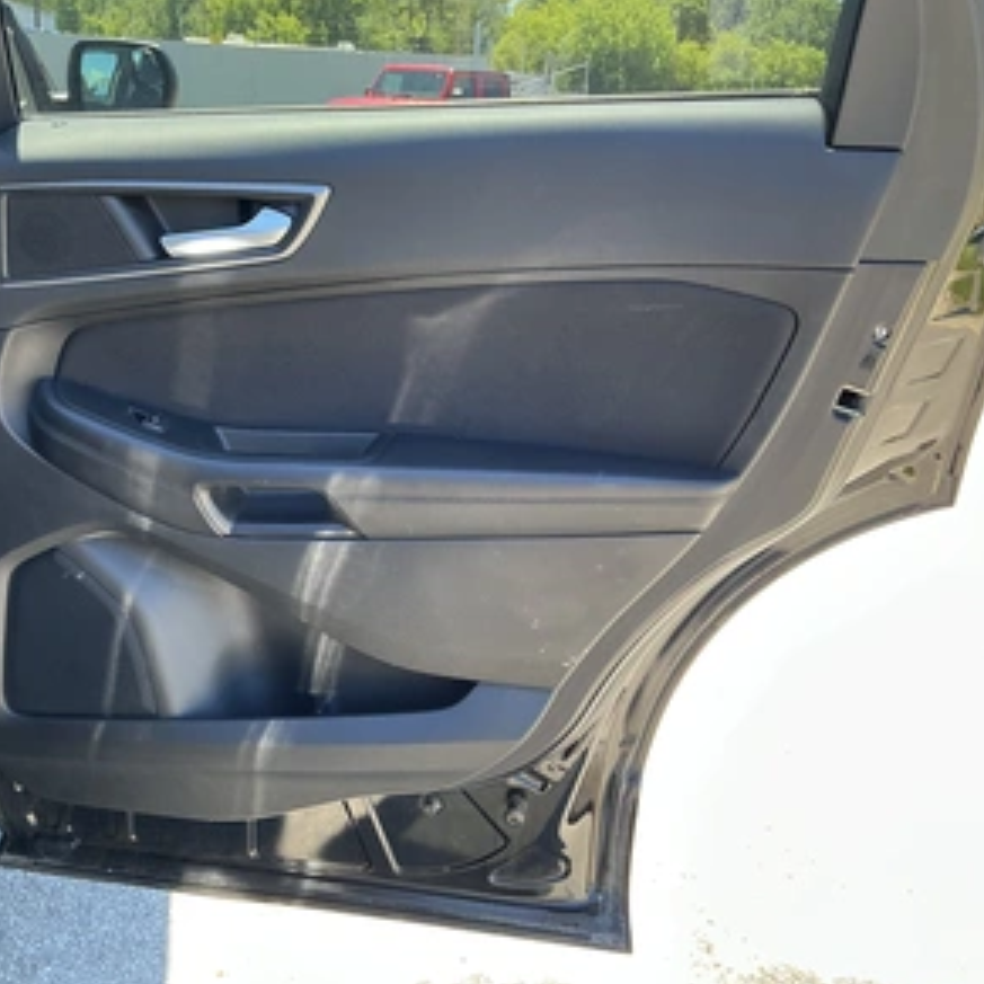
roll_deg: -3.8
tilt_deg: -18.3
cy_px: 504
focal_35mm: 34
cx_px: 399
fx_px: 1093
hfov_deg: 48.2
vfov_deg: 48.4
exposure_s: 1/122
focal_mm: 3
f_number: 1.8
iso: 32
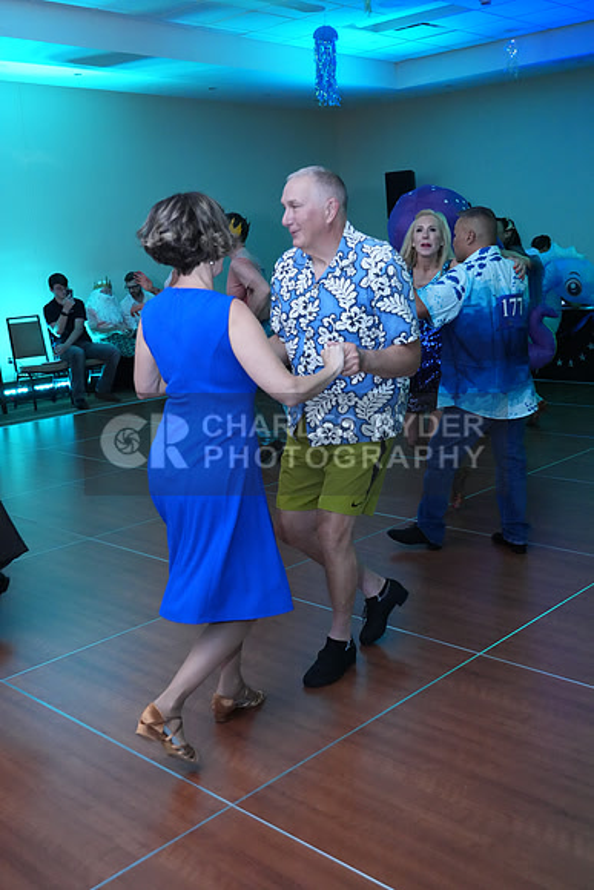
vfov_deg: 53.1
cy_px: 445
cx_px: 297
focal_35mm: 36
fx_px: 890
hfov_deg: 36.9
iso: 8000
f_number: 4
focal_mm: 36
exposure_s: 1/200
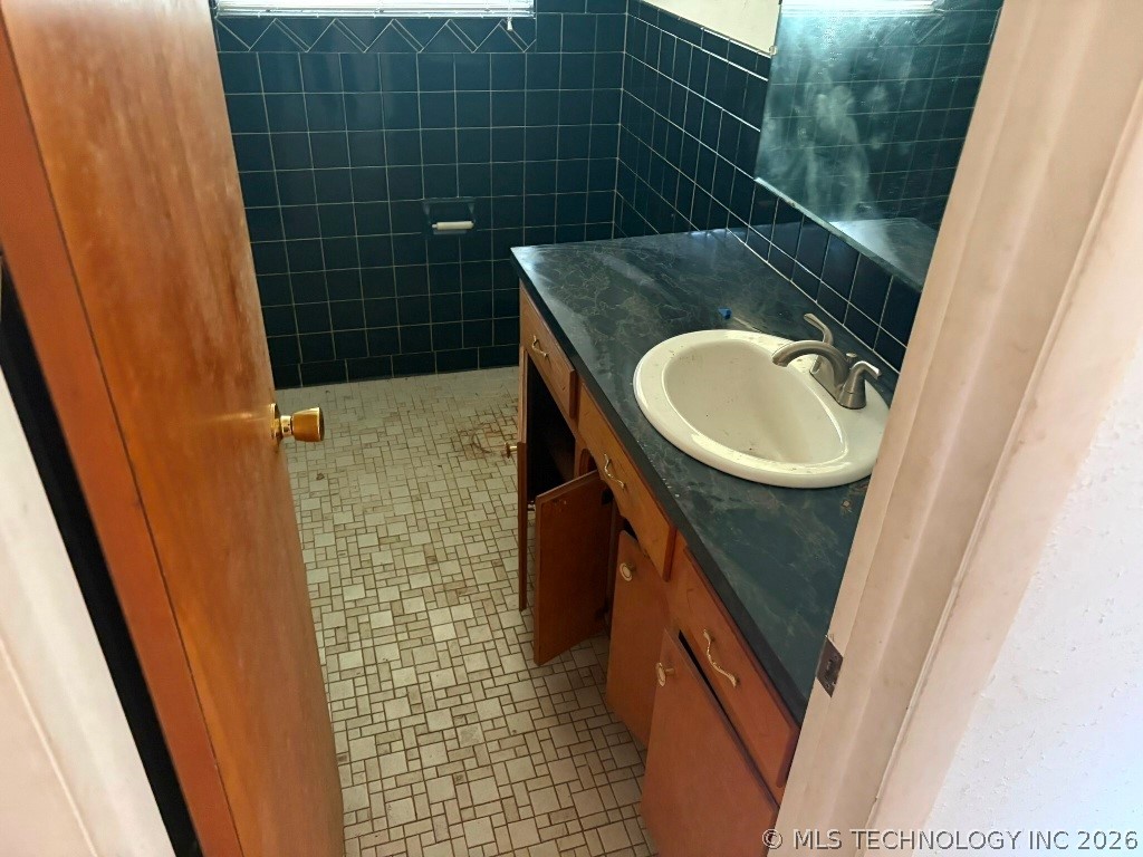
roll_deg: -5.3
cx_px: 572
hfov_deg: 67.3
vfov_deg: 53.1
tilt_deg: -32.7
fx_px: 859
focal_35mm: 26
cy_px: 428
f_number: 1.6
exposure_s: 1/30
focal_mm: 5.96
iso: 640
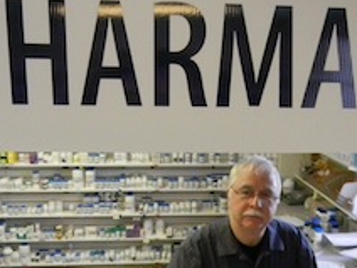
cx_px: 203
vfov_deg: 27.1
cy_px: 201
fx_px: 547
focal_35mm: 53
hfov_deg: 36.1
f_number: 3.5
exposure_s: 1/194
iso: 1600
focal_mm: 5.4
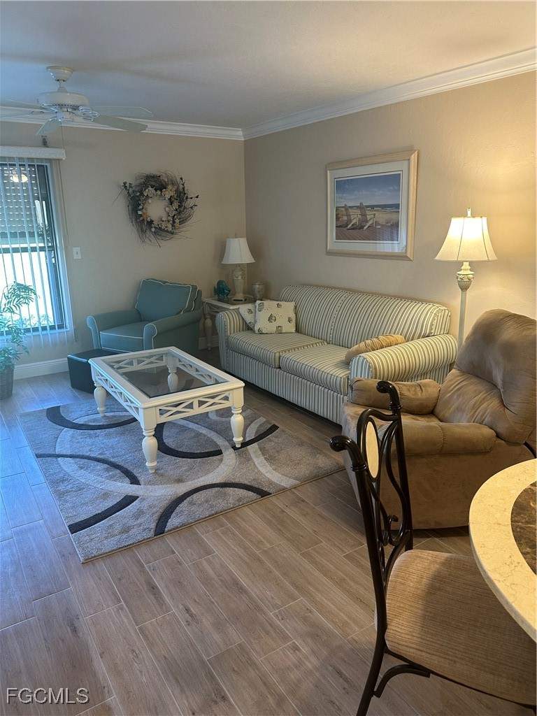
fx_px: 496
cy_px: 358
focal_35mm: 24
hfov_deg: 56.8
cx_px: 268
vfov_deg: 71.6
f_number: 1.78
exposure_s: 1/60
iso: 125
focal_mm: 6.86
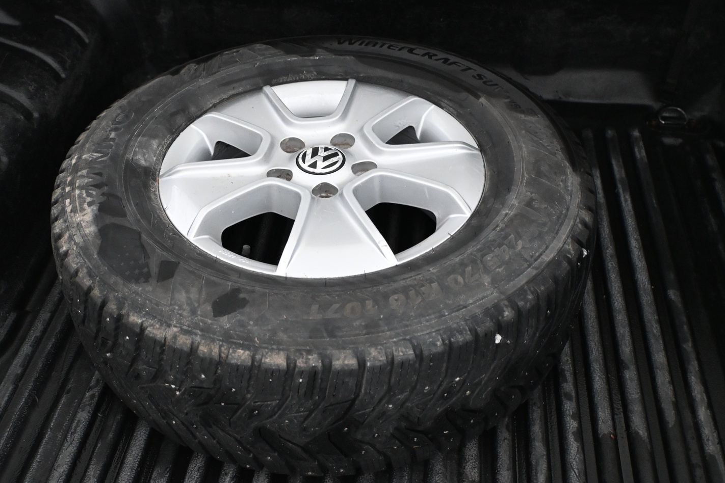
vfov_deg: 32.6
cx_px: 315
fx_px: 826
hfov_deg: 47.3
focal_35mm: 41
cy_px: 240
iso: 3200
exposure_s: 1/80
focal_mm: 24
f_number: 4.2
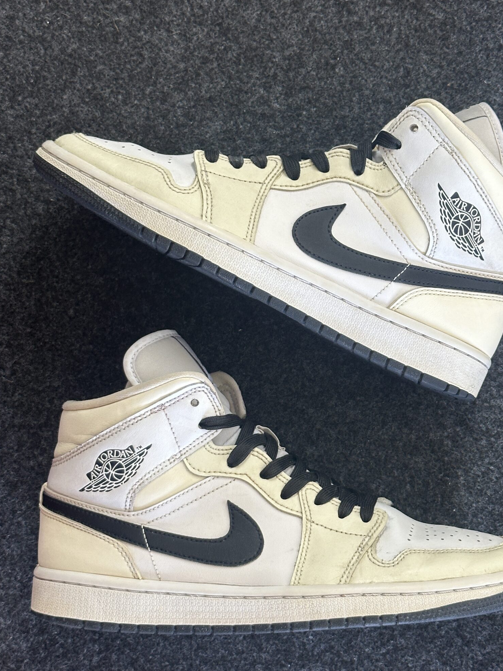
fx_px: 1201
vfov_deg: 31.2
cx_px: 288
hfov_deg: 23.6
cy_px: 366
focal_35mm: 62
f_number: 1.78
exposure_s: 1/50
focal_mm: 6.86
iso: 100
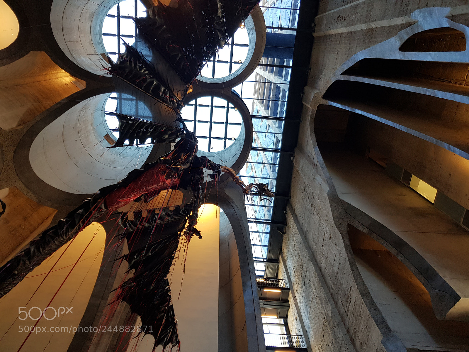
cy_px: 176
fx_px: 352
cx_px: 234
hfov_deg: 67.3
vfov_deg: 53.1
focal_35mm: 26
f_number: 1.7
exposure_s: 1/50
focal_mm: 4.2
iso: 64
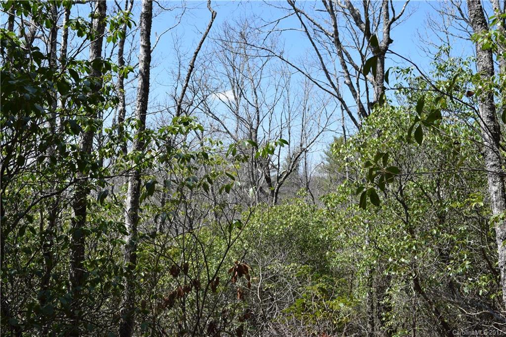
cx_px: 253
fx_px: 548
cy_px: 168
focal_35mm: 39
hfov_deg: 49.6
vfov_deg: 34.2
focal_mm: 26
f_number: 8
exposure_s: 1/320
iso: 200
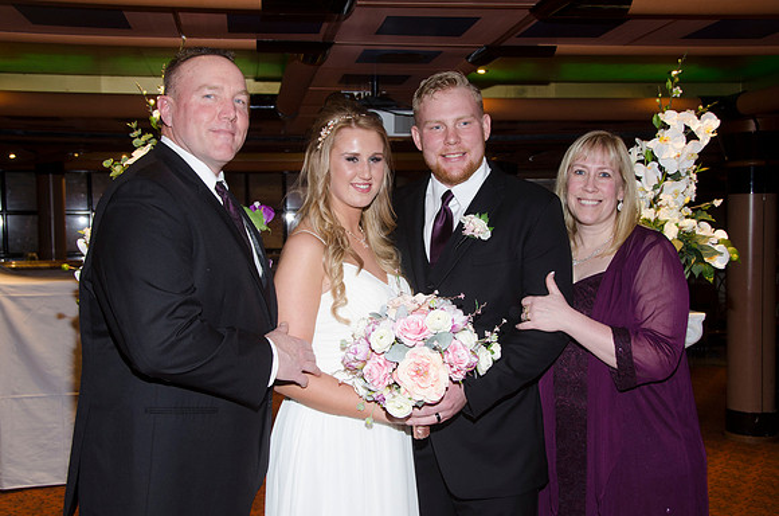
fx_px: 907
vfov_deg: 31.7
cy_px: 258
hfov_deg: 46.5
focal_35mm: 42
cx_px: 390
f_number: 5.6
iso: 400
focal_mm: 28
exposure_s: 1/60
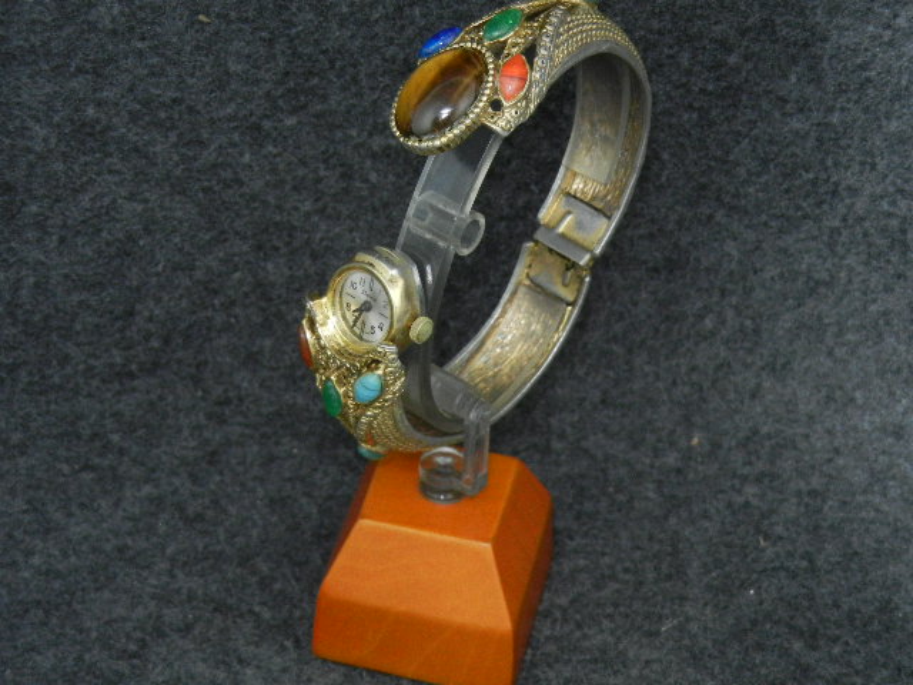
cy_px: 342
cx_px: 456
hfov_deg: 25.3
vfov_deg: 19.1
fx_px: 2031
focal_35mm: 77
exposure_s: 1/30
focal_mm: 13.9
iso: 800
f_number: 4.3
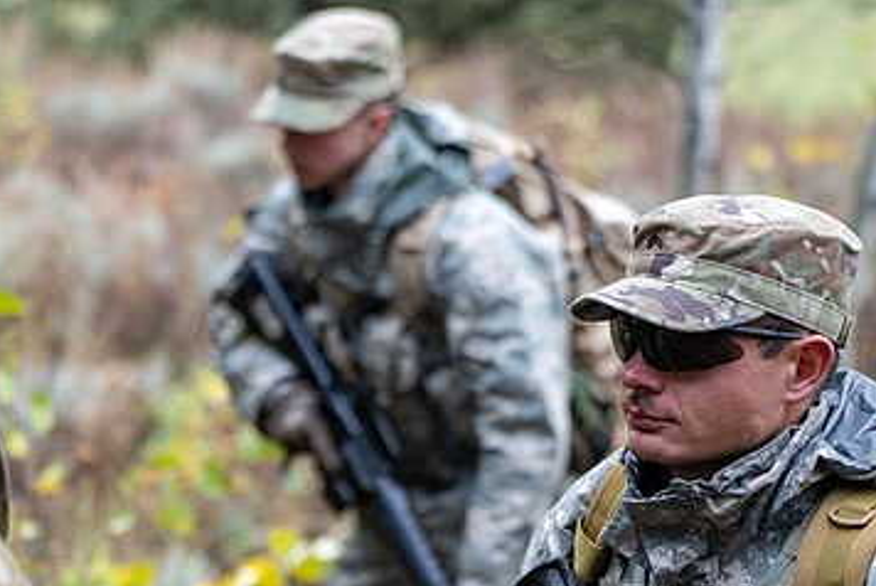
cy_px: 474
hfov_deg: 16.1
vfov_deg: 10.8
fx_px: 3093
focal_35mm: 127
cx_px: 450
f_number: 2.8
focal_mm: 78
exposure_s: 1/500
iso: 1000
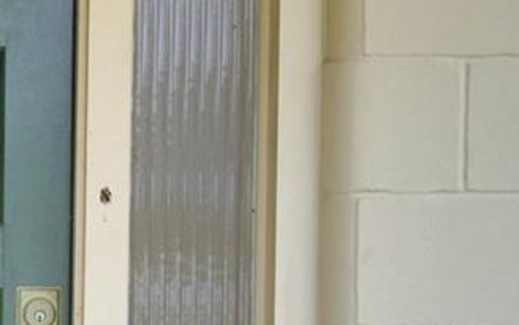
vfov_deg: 8.8
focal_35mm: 149
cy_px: 276
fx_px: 2108
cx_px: -133
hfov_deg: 13.6
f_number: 5.6
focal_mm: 20
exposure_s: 1/250
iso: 200
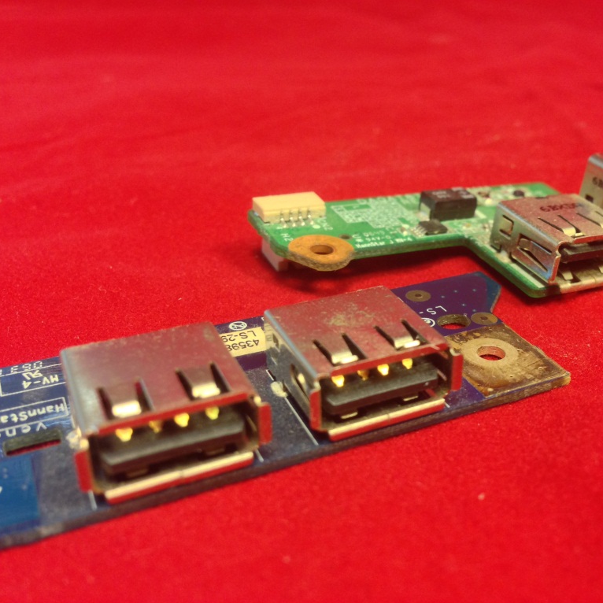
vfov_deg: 42.8
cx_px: 390
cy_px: 302
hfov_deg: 42.4
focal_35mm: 39
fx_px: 769
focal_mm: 4.12
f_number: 2.4
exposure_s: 1/20
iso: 100
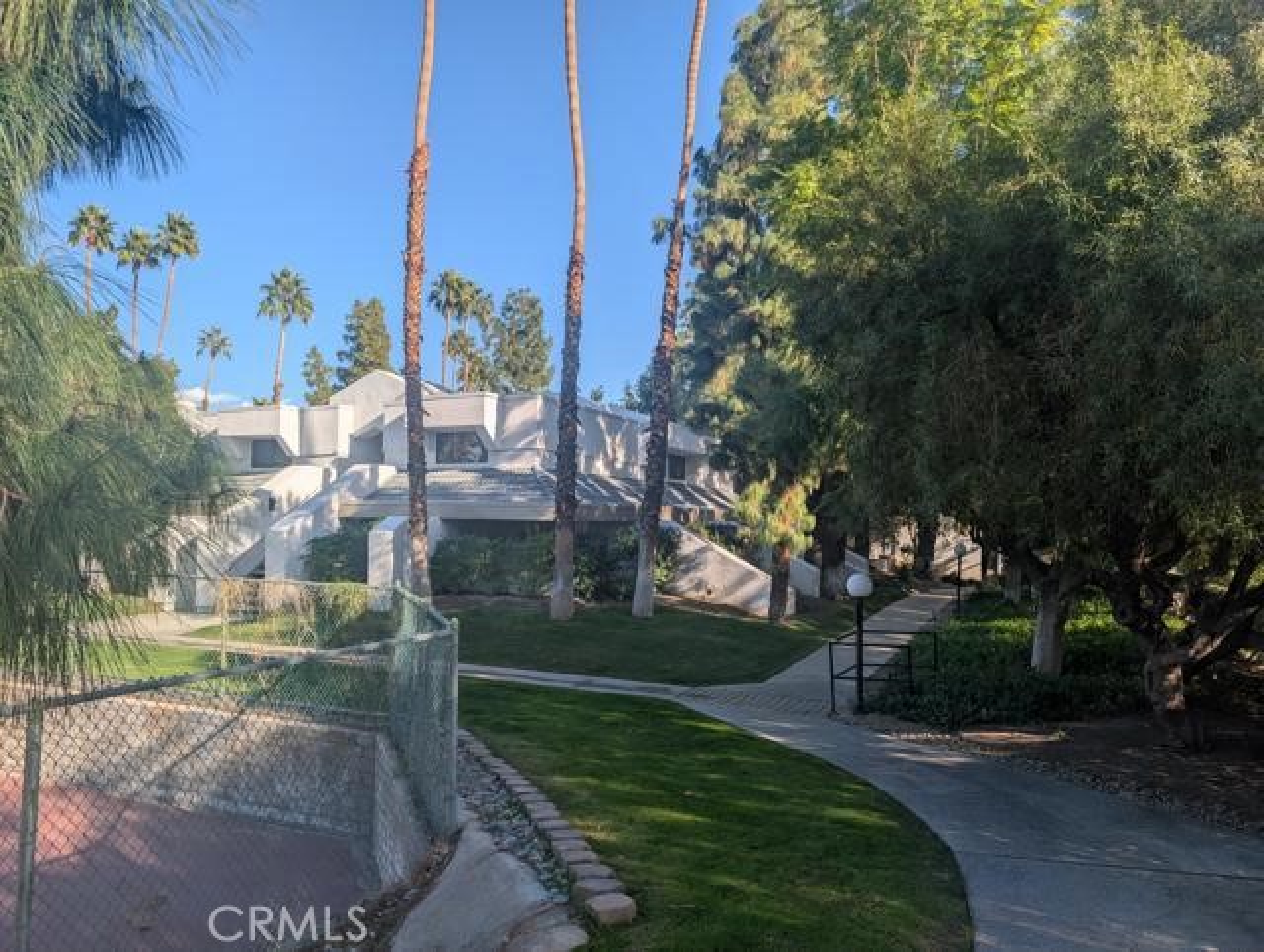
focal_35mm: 24
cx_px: 632
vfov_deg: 56.9
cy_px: 476
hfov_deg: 71.5
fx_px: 878
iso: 19
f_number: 1.68
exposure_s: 1/940
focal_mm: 6.9
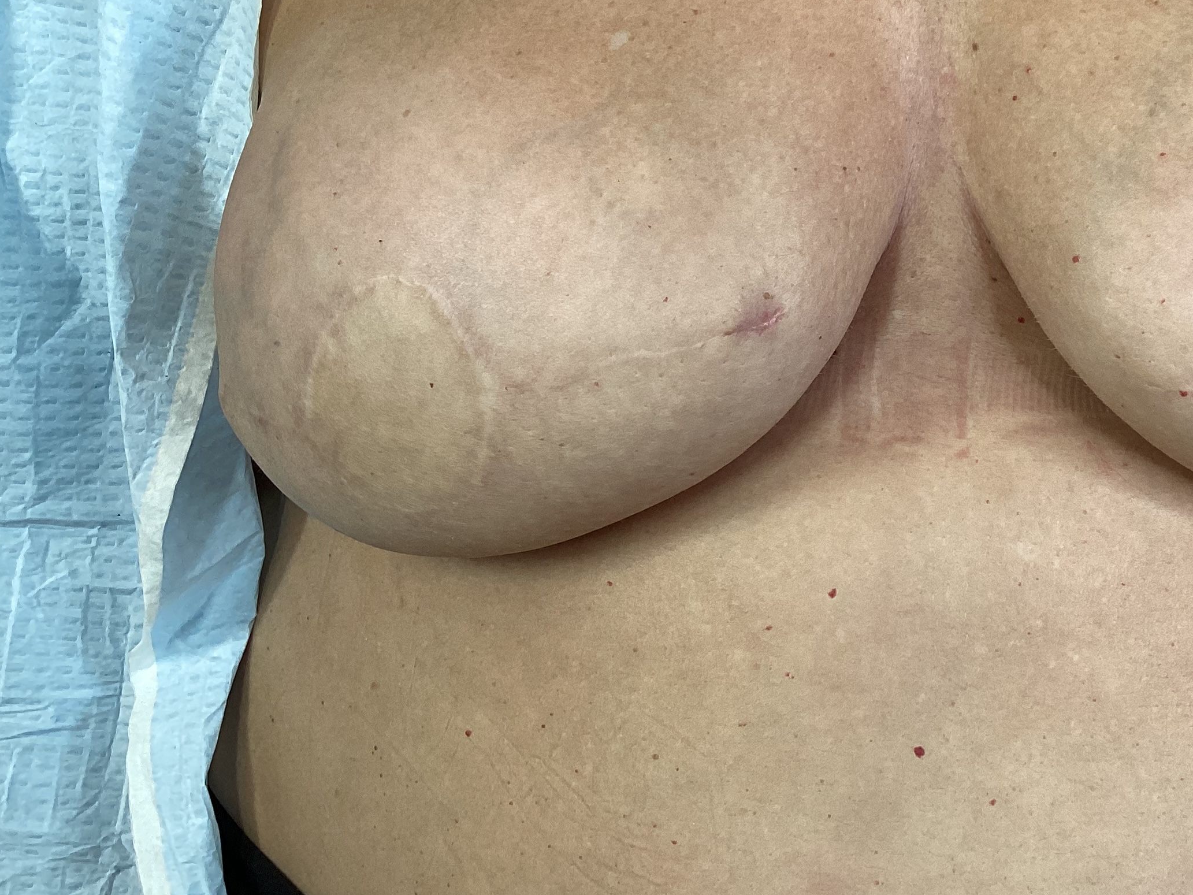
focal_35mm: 49
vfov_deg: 29.4
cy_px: 268
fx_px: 1689
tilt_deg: -14.5
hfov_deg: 37.9
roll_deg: +0.3
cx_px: 893
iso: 64
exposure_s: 1/60
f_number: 2.4
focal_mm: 3.3
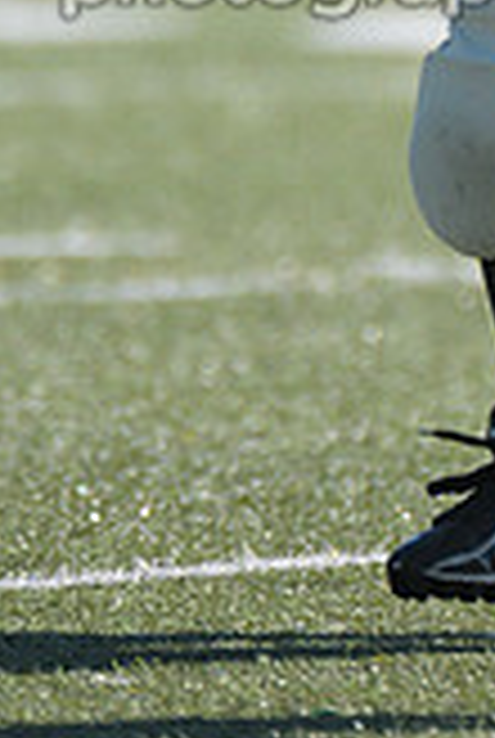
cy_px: -238
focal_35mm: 2113
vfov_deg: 1.0
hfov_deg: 0.7
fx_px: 43395
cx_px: 637
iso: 640
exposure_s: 1/2500
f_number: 4
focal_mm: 400
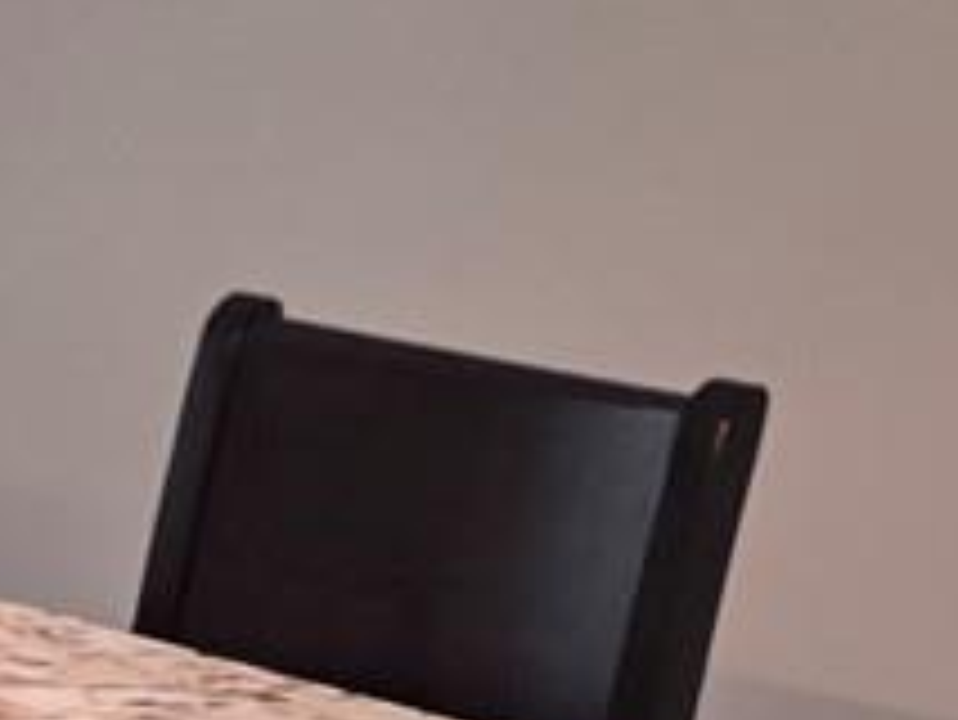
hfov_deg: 11.2
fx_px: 4790
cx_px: -148
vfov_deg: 8.6
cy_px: 594
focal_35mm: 173
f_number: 1.7
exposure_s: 1/120
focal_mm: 6.3
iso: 250
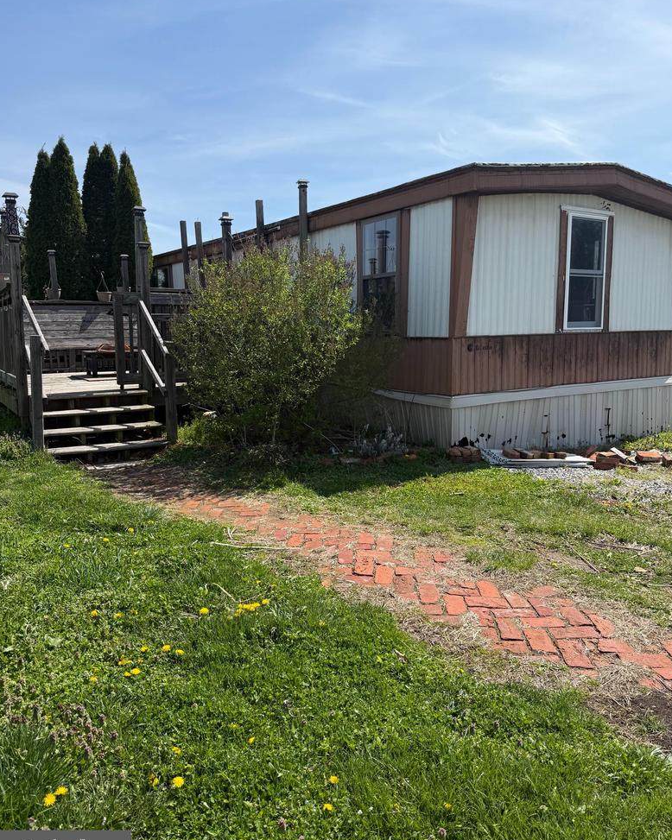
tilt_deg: -6.0
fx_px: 647
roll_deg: -0.3
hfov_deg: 54.9
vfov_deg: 66.0
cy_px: 414
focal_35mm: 26
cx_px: 329
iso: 80
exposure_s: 1/4405
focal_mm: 6.76
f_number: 1.78
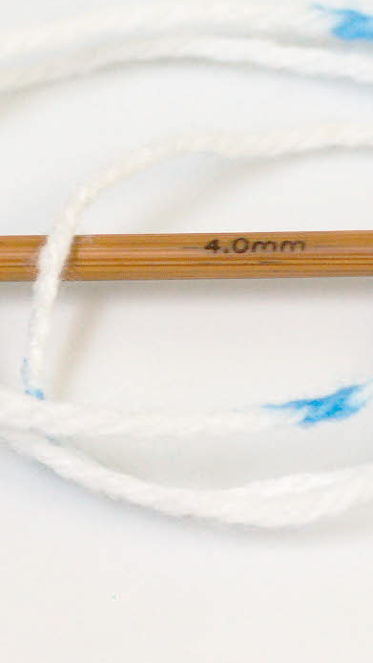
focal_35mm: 277
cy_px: 211
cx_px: 359
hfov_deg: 4.4
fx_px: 4865
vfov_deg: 7.8
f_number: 3
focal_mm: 27.85
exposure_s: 1/37.6
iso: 200
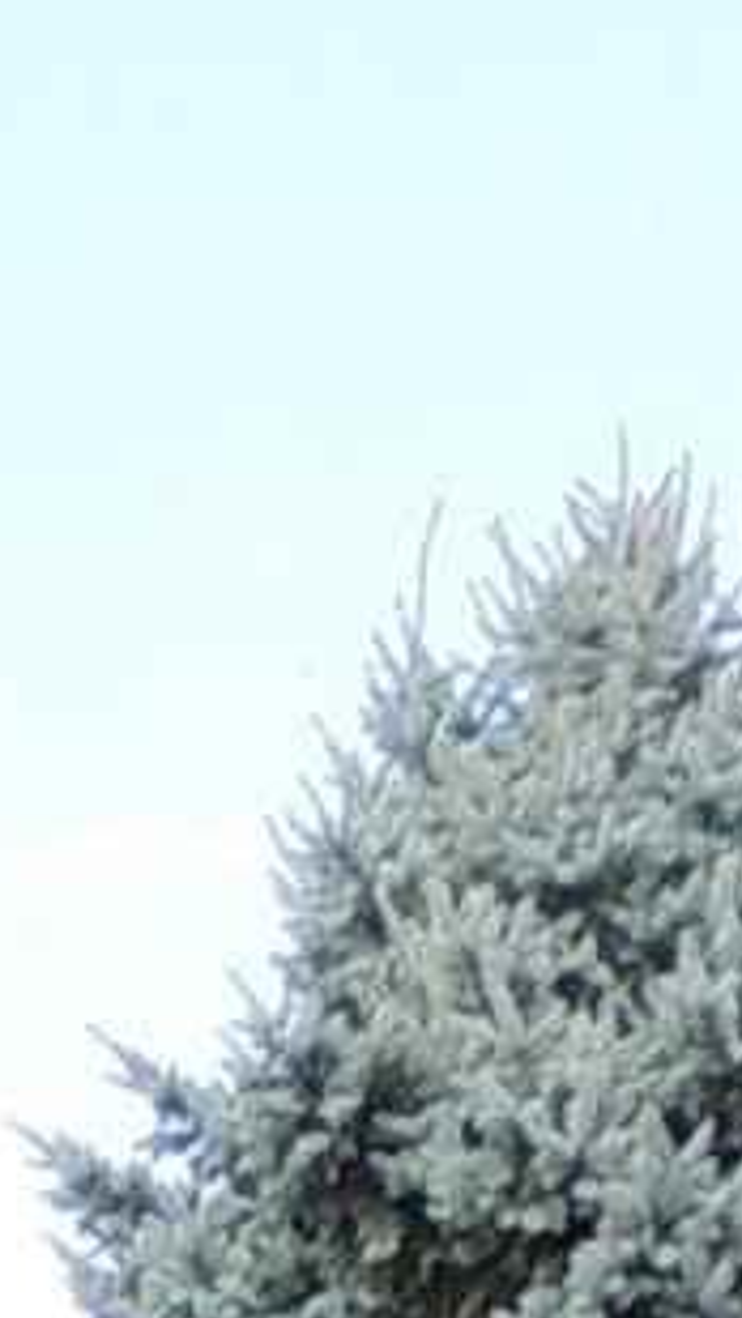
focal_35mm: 260
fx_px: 9087
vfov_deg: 7.4
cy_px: 3818
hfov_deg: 4.5
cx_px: -1620
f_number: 3
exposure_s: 1/320
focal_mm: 4.3
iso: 100
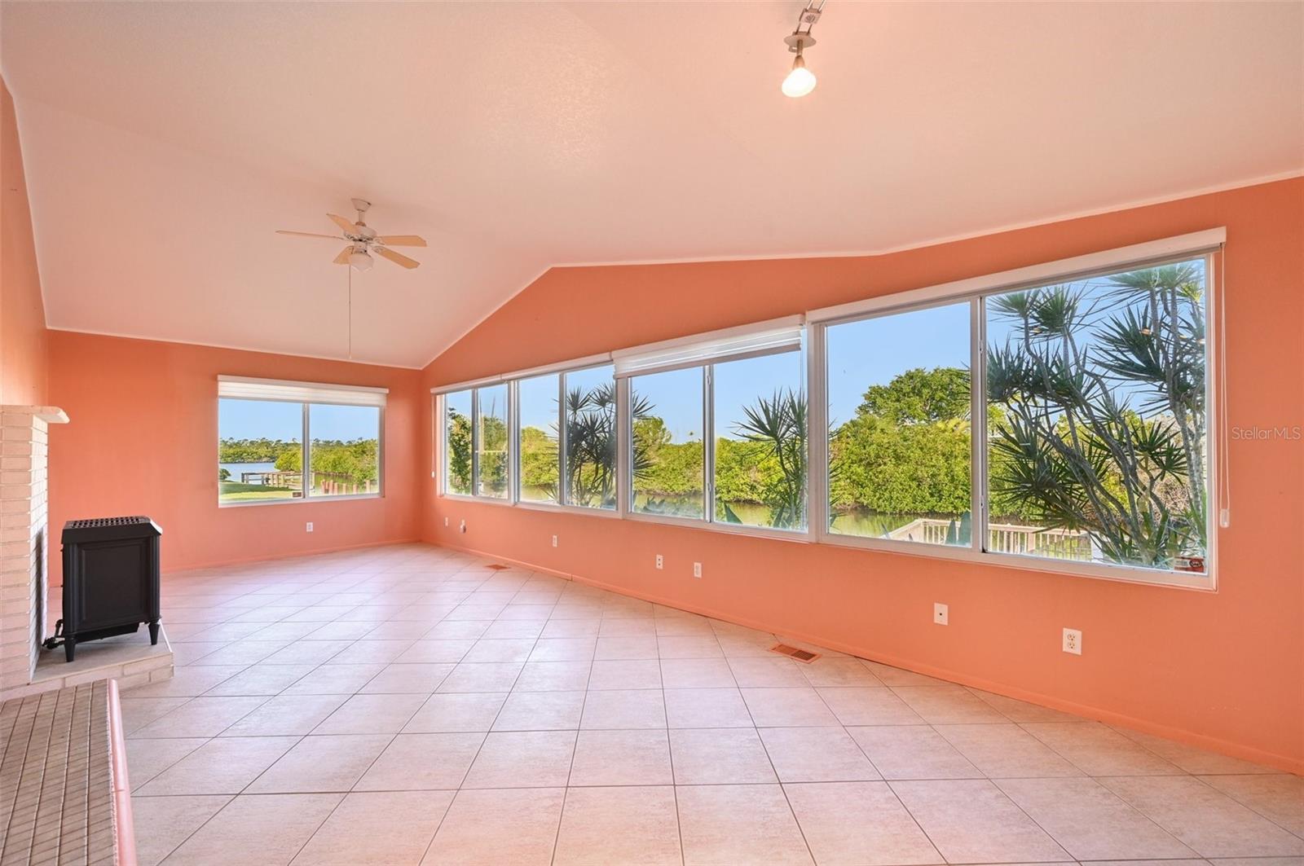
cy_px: 433
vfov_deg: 81.1
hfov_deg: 104.3
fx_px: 507
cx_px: 652
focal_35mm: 14
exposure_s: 1/80
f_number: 8
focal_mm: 14
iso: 400
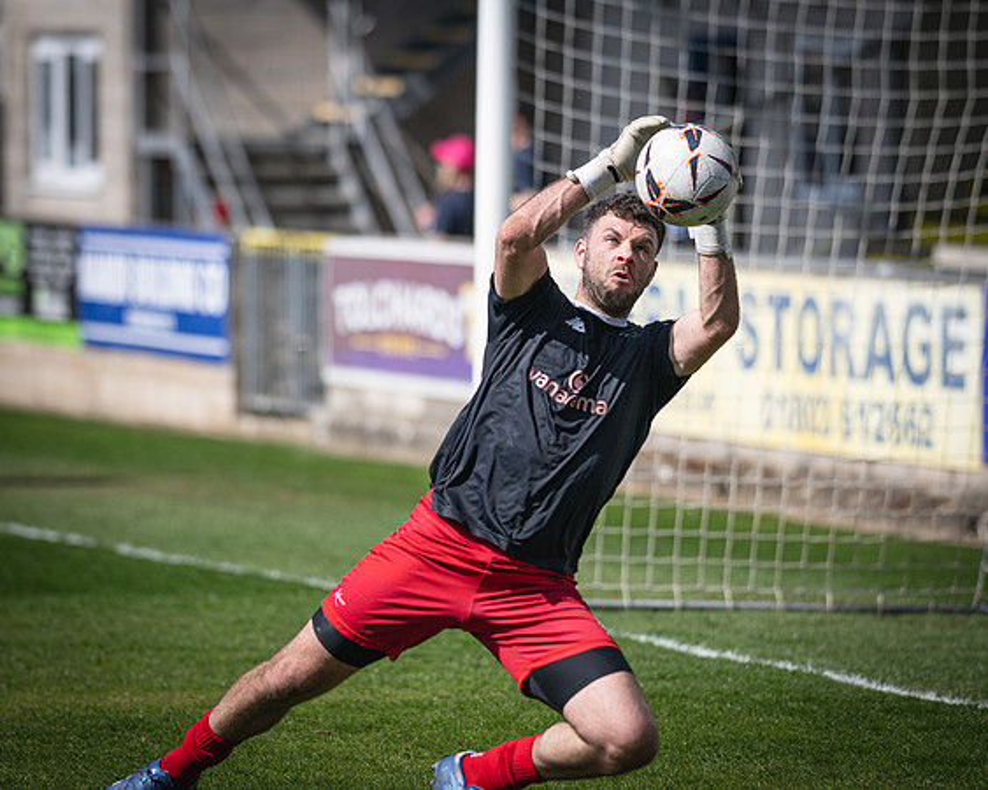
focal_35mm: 250
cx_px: 516
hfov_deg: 7.7
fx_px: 7319
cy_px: 435
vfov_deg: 6.2
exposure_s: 1/10000
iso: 200
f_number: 1.8
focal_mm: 135
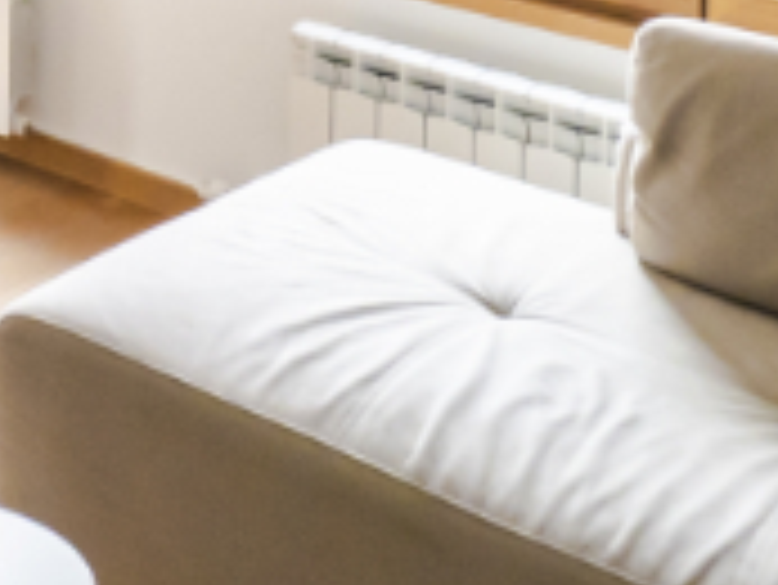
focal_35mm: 81
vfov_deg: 14.8
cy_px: -608
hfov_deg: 18.0
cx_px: -702
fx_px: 1822
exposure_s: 1/50
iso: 400
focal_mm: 7
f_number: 4
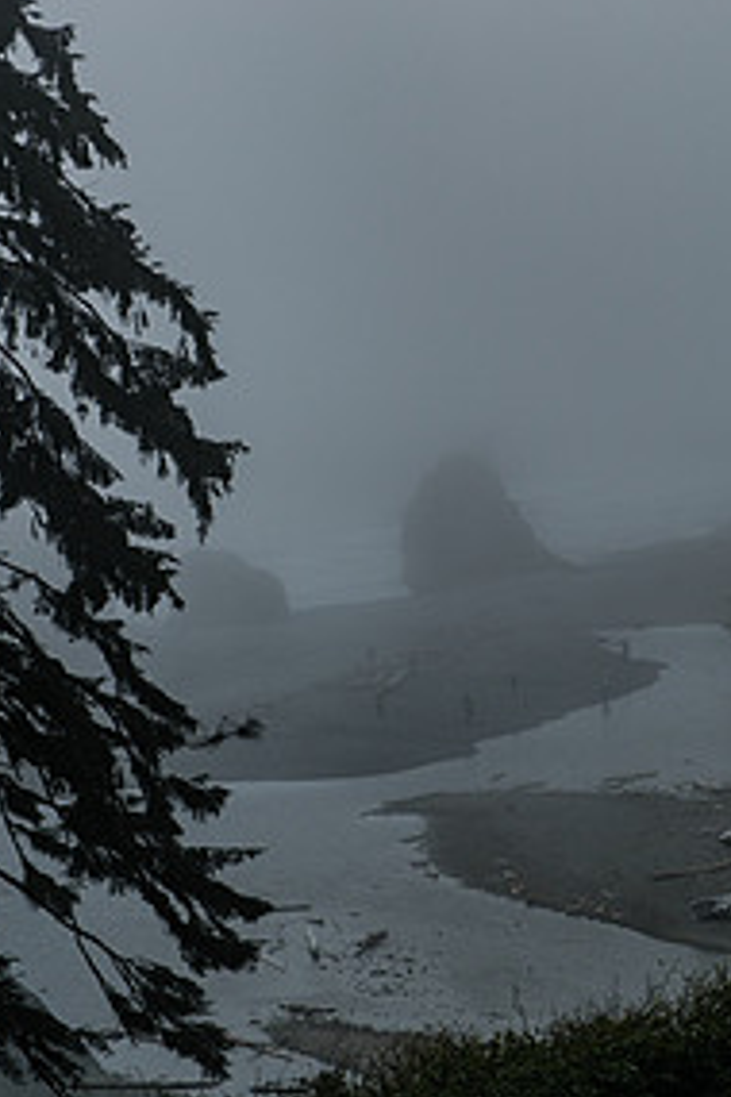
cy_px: 343
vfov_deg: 15.6
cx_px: 554
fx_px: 3990
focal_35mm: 131
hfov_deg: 10.4
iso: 125
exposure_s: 1/2900
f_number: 6.4
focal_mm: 55
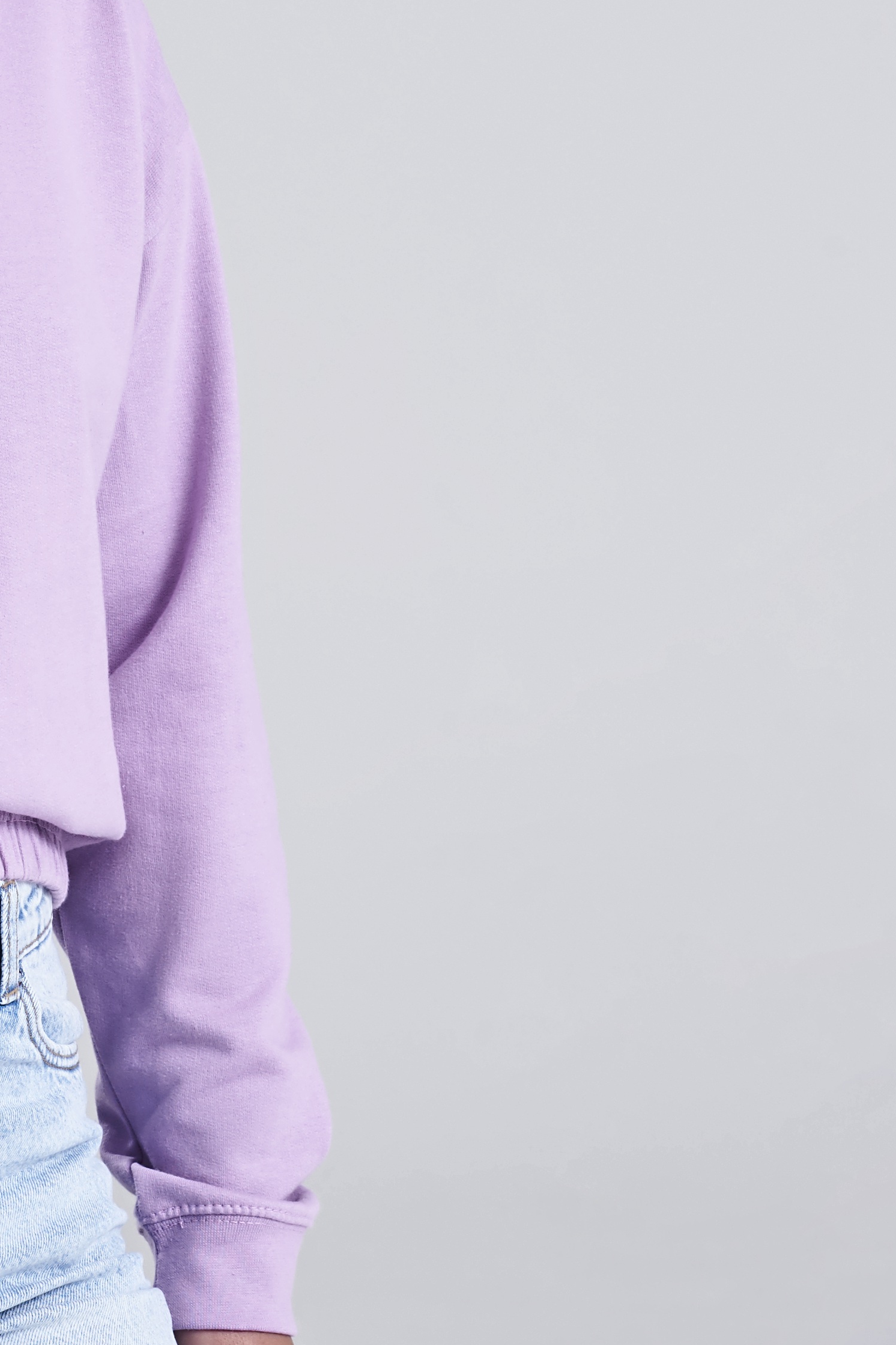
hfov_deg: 5.1
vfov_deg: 7.7
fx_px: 10039
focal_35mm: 269
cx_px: -265
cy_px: 485
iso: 400
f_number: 10
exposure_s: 1/160
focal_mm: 100
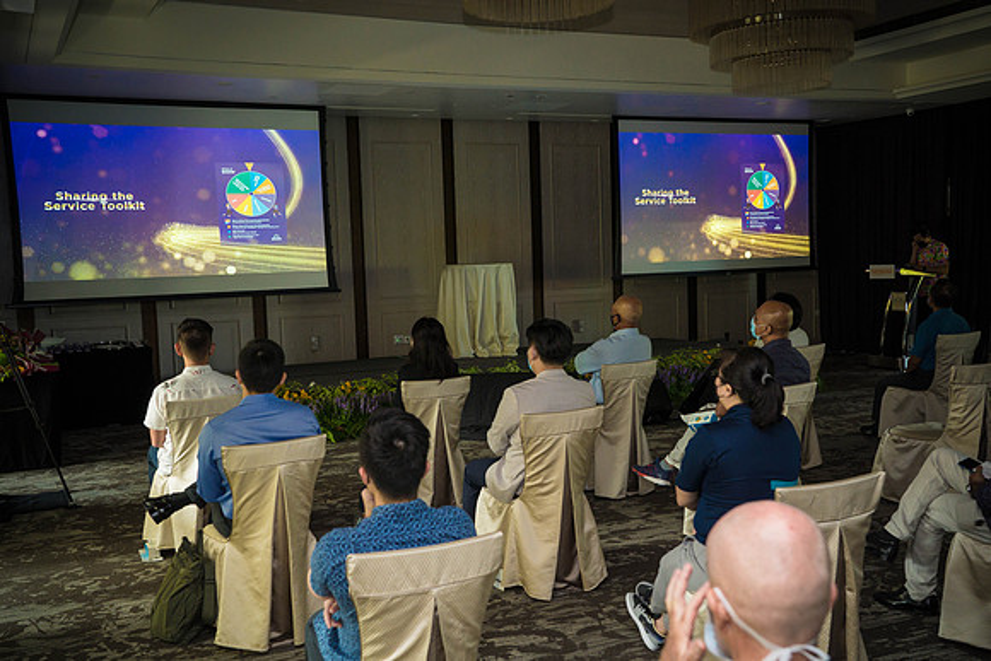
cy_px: 330
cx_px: 496
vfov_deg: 36.0
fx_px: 1019
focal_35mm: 37
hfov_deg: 51.9
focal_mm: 37
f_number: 5
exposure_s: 1/80
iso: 2500
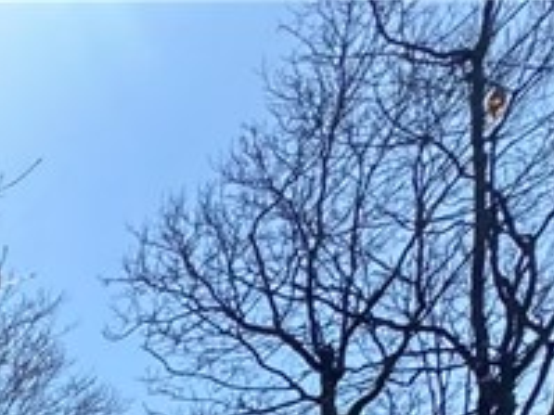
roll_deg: +2.5
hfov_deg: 15.2
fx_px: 1152
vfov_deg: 13.3
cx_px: -768
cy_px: 1067
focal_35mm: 72
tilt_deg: -5.4
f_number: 2.2
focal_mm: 2.22
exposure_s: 1/910
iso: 40
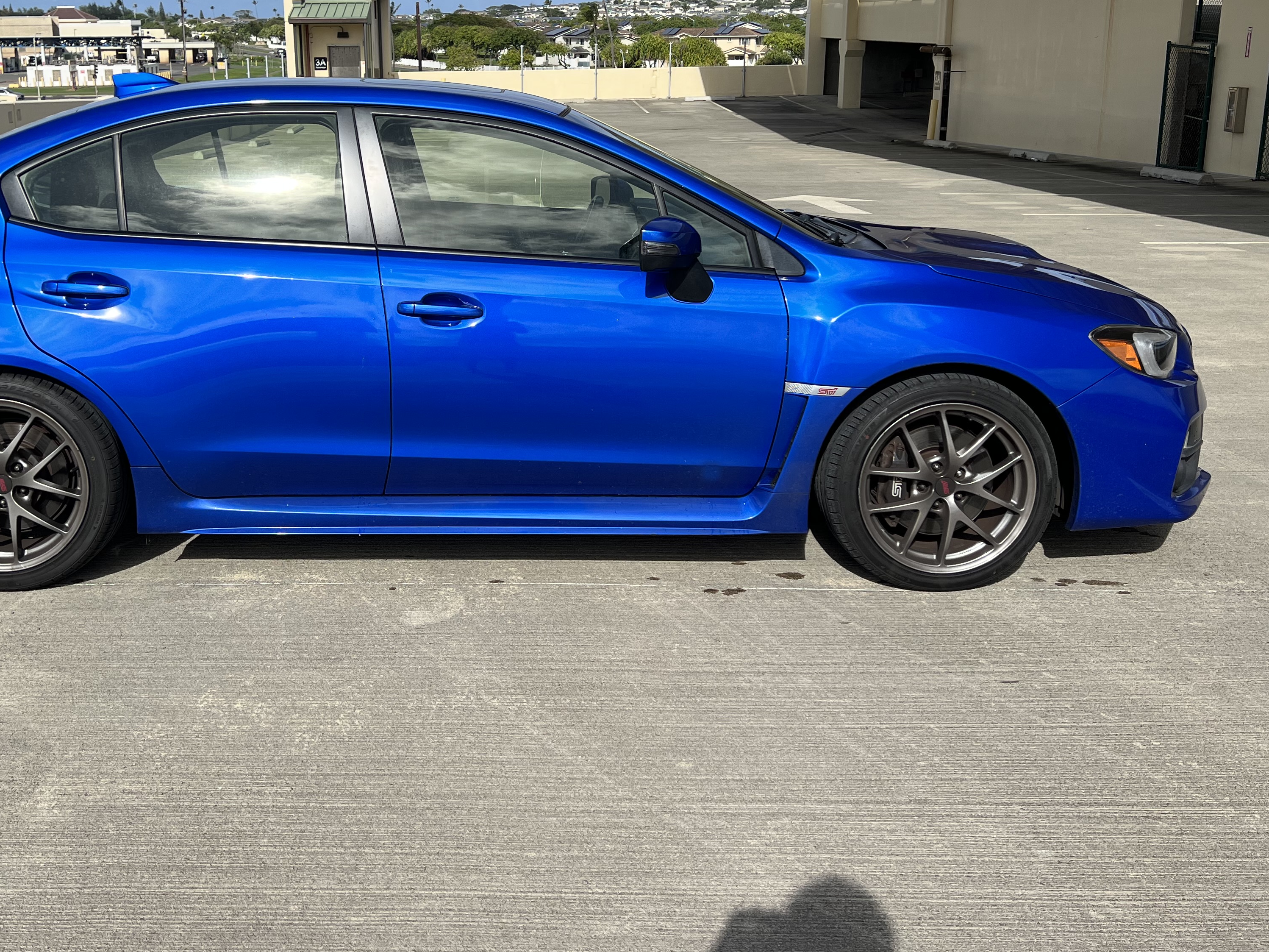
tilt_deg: -13.9
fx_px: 1283
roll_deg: +0.6
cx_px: 486
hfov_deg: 52.1
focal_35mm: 35
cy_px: 322
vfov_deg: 40.2
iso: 50
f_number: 1.5
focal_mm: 5.7
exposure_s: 1/6579
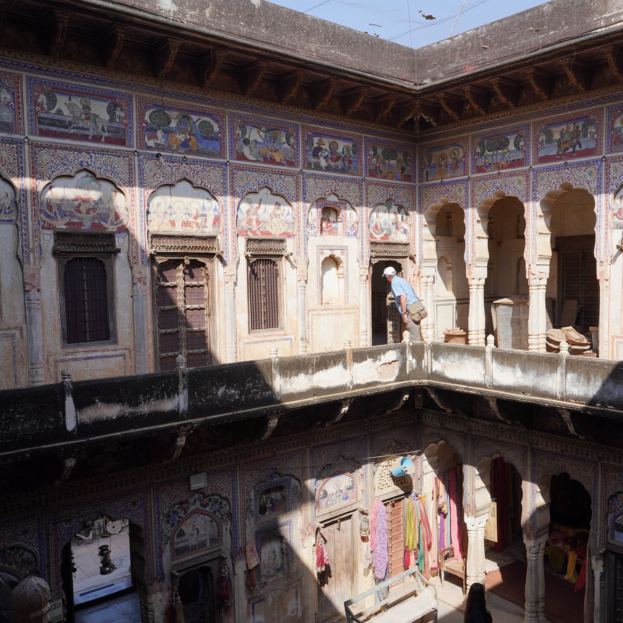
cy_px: 315
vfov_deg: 52.5
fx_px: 631
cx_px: 380
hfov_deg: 52.1
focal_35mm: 31
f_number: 11
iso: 100
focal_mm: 24
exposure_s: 1/100
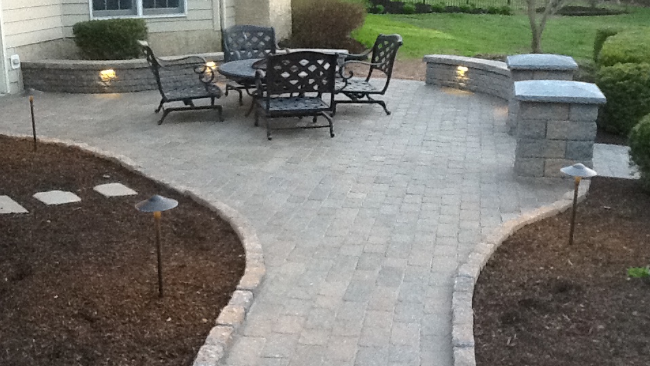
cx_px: 326
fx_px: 603
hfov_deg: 56.6
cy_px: 163
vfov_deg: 33.7
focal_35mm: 35
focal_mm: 2.03
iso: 250
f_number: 2.4
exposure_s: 1/30
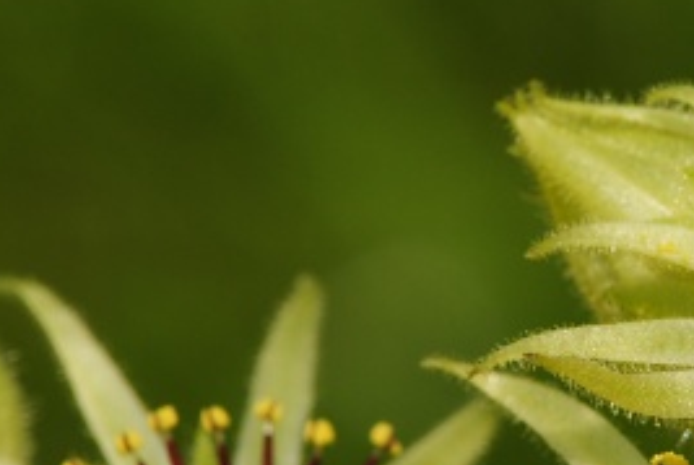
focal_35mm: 382
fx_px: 7386
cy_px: 410
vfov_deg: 3.6
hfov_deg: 5.4
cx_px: 652
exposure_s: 1/100
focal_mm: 85
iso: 100
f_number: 16
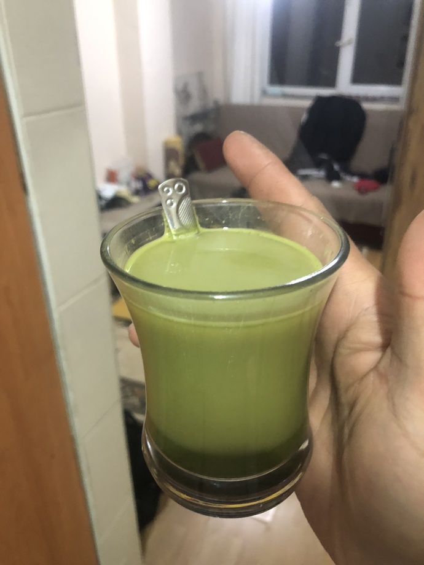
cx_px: 212
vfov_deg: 63.4
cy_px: 282
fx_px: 457
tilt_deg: -27.5
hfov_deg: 49.7
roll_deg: +0.8
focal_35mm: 28
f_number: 1.8
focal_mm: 3.99
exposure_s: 1/8
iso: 80
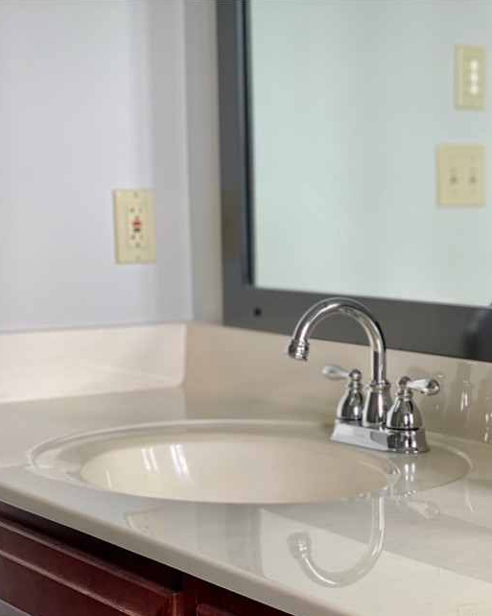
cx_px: 417
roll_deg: +0.4
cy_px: 367
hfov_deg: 18.7
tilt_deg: -6.1
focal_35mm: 81
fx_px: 1475
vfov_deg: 23.5
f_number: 2
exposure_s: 1/120
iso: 64
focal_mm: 6
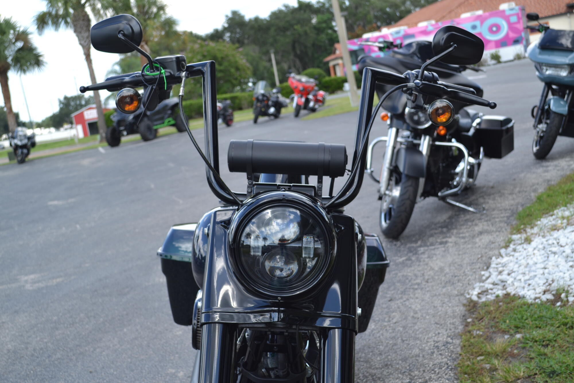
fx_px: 765
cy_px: 192
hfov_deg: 41.1
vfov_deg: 28.1
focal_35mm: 48
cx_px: 287
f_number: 5.6
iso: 100
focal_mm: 32
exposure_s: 1/160
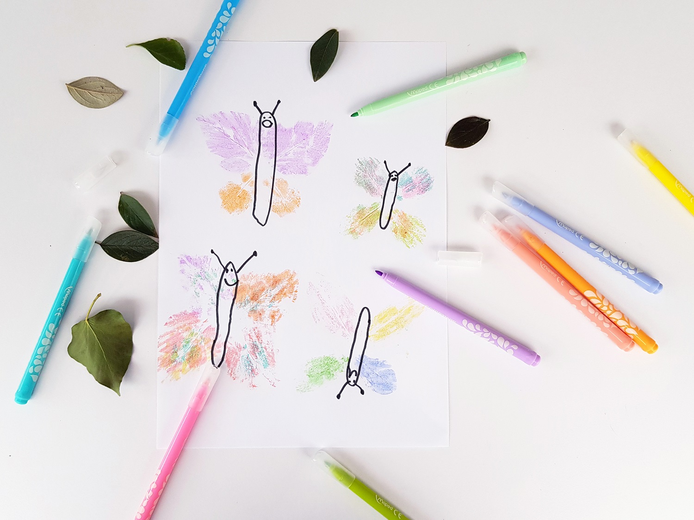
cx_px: 347
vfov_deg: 53.1
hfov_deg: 67.3
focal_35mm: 26
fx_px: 521
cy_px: 260
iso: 80
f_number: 1.7
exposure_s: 1/100
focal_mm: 4.2
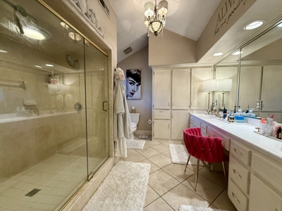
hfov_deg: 102.1
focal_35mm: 14
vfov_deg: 85.7
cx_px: 141
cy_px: 106
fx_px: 114
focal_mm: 2.22
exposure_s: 1/120
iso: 400
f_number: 2.2
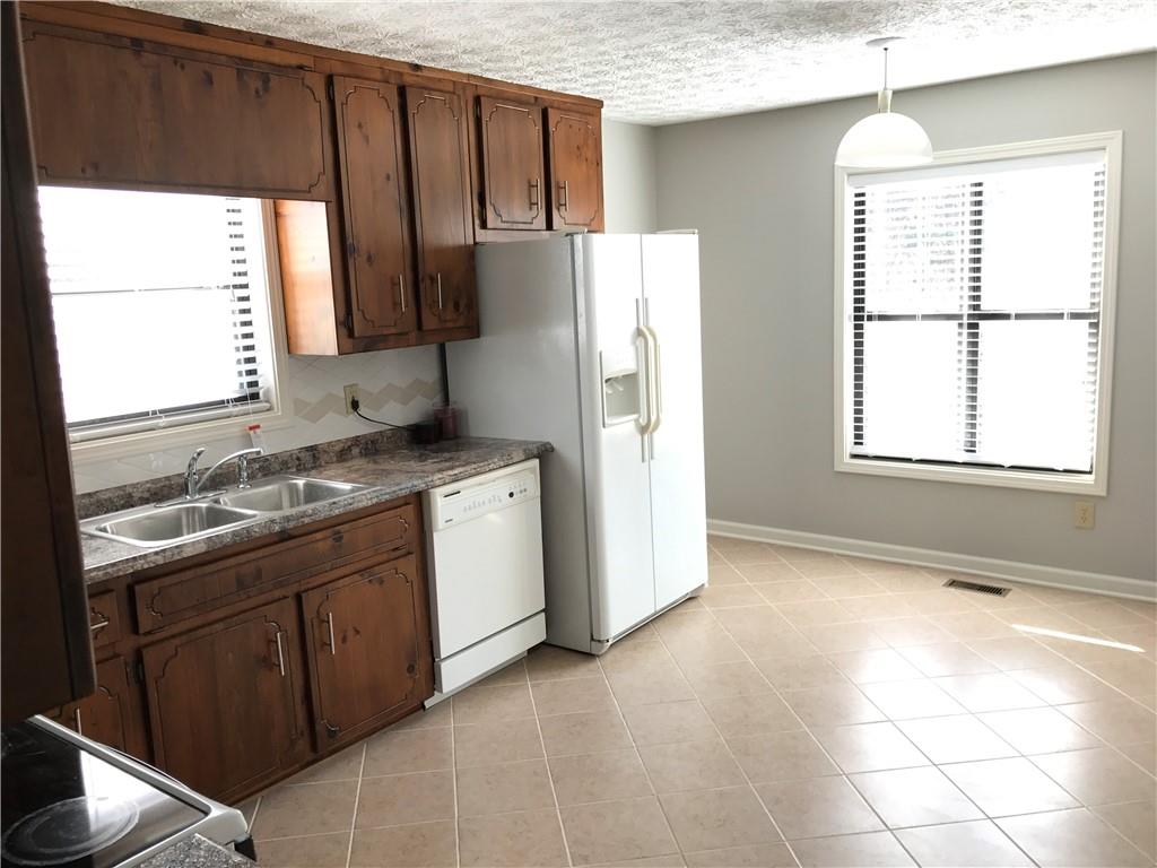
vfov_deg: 49.7
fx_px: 936
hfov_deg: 63.4
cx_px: 578
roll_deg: +2.0
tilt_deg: -10.1
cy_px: 434
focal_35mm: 28
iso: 25
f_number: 1.8
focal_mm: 3.99
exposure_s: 1/60
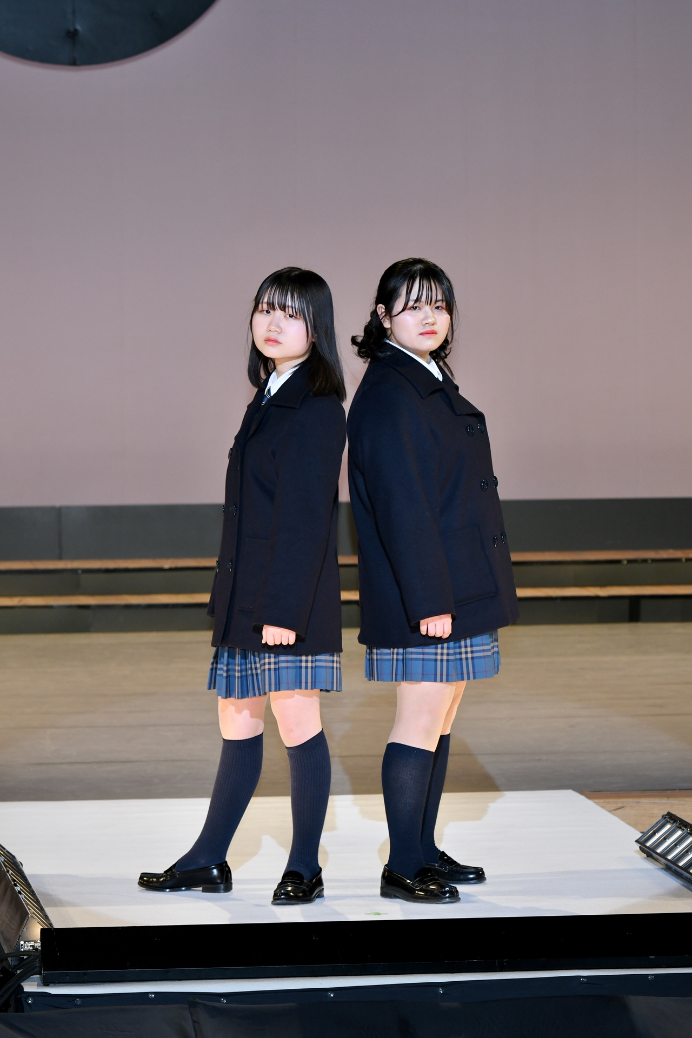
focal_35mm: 174
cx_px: 346
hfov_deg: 7.9
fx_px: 5017
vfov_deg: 11.8
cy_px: 519
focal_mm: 116
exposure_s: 1/250
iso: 800
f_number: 5.6
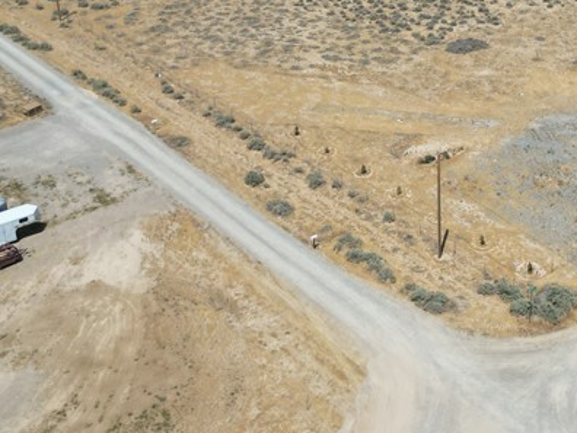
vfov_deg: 22.8
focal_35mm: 62
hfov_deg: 30.1
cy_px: 13
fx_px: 1033
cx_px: 501
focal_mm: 6.72
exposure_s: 1/5000
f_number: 1.7
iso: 100
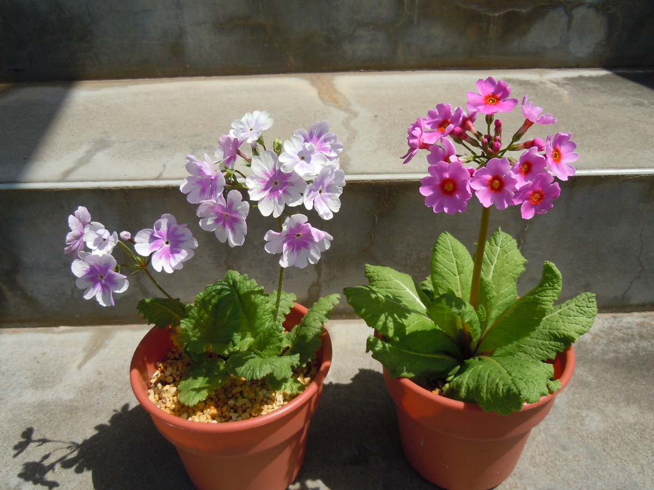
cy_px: 245
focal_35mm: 30
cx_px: 327
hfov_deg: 60.0
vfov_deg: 46.8
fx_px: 567
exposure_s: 1/320
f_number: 7
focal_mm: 5.4
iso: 100
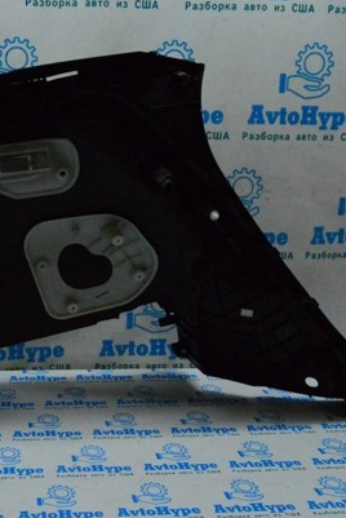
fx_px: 619
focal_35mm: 43
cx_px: 30
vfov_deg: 45.4
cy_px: 263
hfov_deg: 29.8
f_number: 6.3
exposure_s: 1/1000
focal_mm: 18
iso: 6400
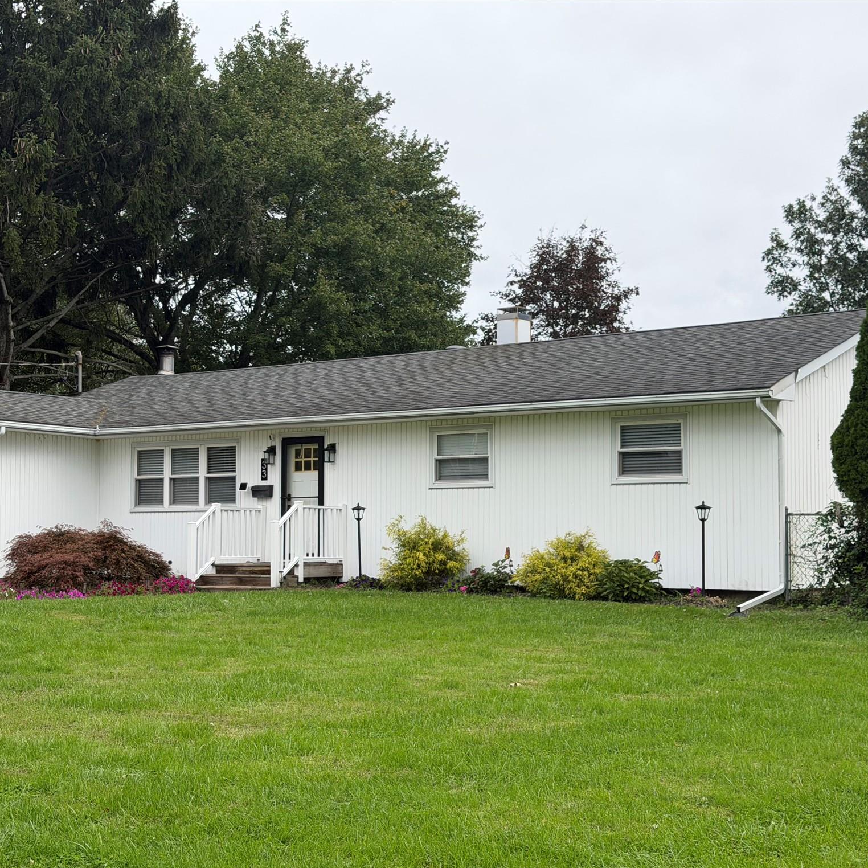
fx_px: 1617
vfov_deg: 30.0
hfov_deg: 30.0
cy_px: 436
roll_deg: +0.0
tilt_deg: +3.1
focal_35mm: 57
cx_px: 401
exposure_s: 1/1931
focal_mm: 6.76
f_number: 1.78
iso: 64
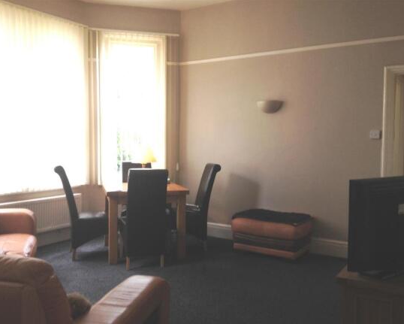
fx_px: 443
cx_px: 192
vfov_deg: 40.2
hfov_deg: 49.0
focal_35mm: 37
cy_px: 164
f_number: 2.4
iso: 50
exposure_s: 1/30
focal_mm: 4.28
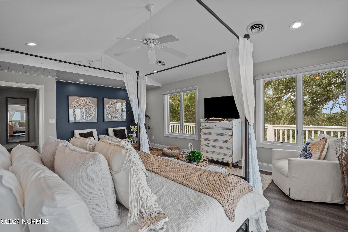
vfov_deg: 73.7
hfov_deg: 96.7
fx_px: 155
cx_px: 174
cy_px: 116
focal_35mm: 16
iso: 400
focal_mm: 16
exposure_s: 1/25
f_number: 4
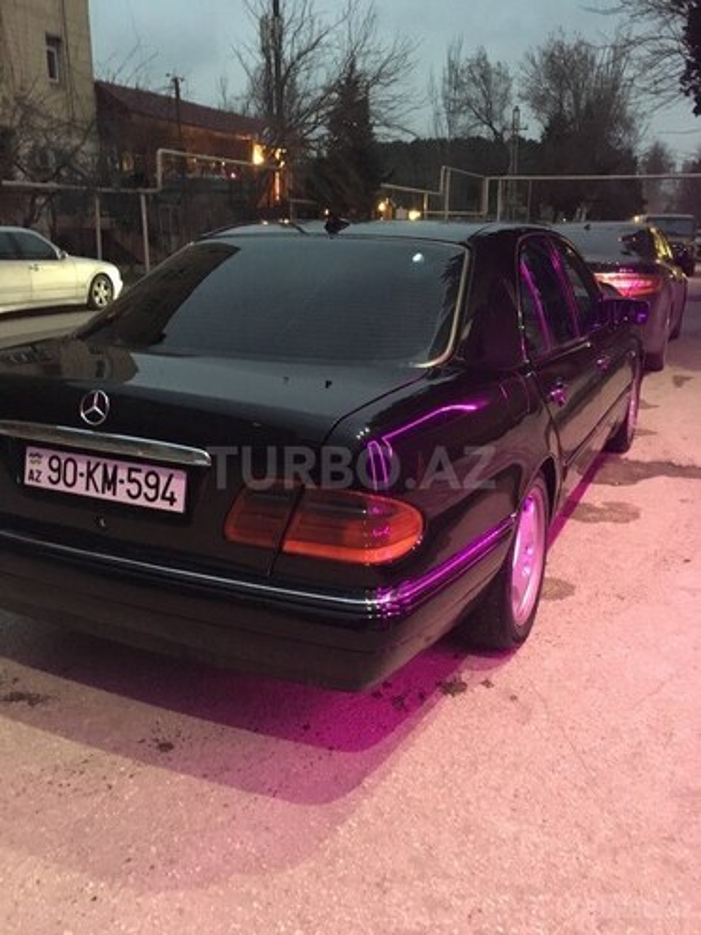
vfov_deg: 61.7
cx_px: 350
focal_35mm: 29
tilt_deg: -16.9
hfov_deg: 48.2
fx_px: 783
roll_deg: +0.4
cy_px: 468
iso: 500
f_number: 2.2
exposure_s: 1/17
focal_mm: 4.15
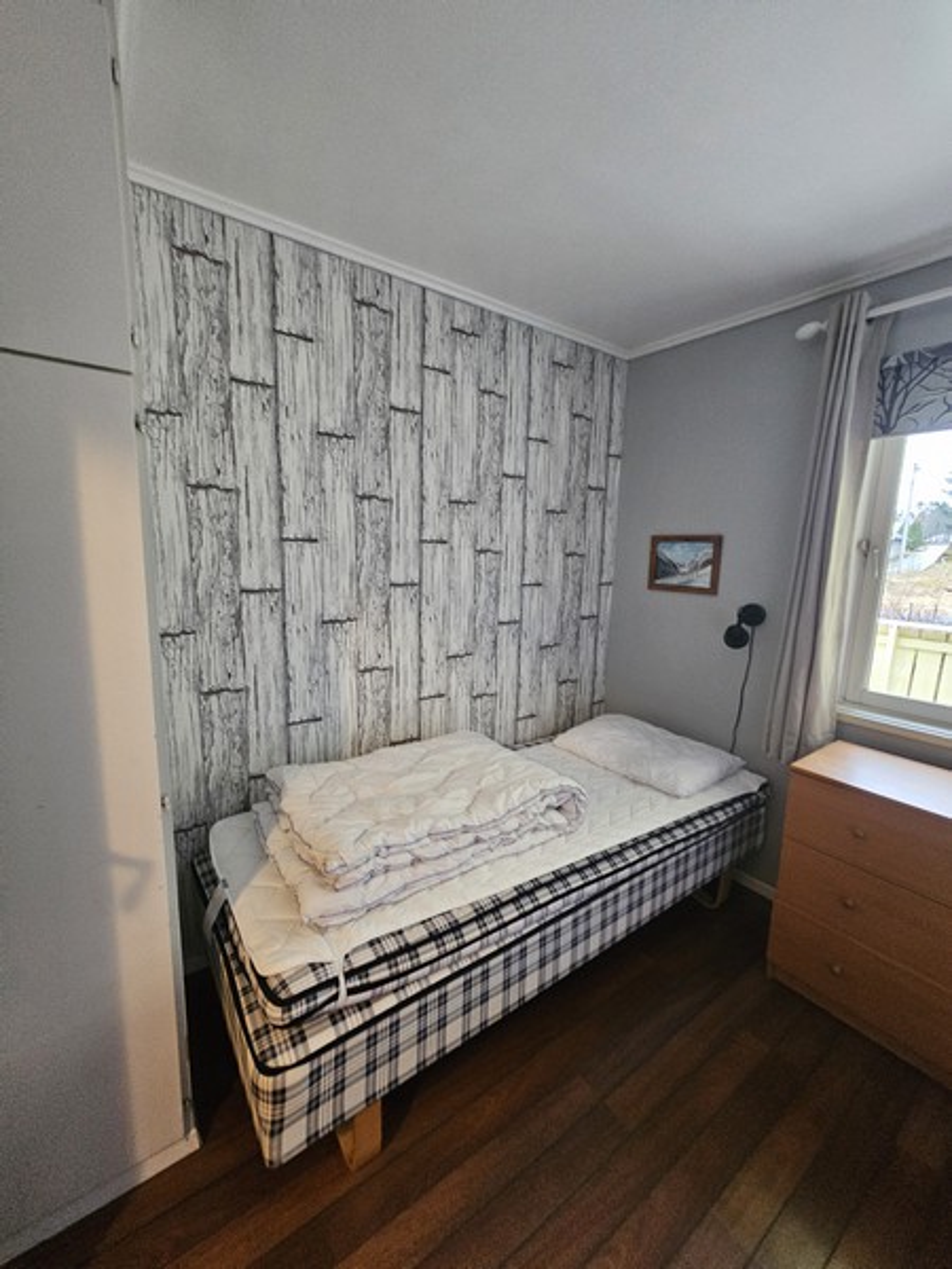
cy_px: 634
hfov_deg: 89.9
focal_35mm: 13
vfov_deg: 106.2
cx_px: 476
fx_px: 477
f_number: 2.2
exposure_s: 1/33.3
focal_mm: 2.2
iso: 640
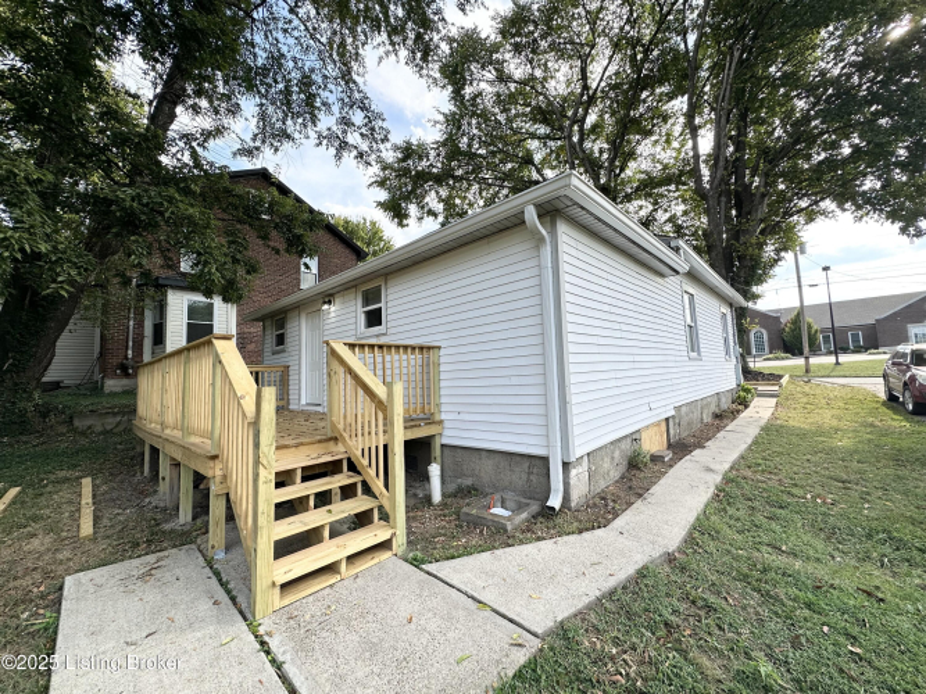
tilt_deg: +3.9
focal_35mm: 14
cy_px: 347
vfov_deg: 85.7
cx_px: 463
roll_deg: +1.6
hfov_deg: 102.1
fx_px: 374
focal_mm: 2.22
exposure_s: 1/449
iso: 40
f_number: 2.2
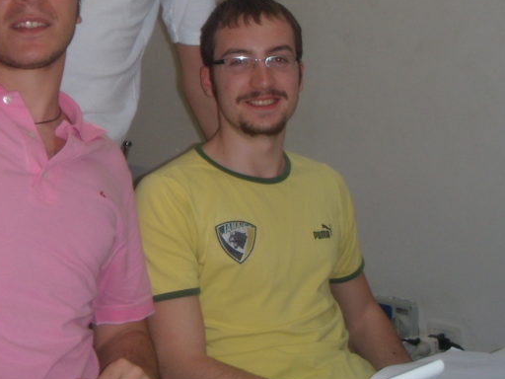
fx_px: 1109
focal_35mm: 76
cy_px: 59
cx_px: 160
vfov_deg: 19.1
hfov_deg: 25.5
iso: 64
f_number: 3.5
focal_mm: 6.4
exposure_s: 1/60.2
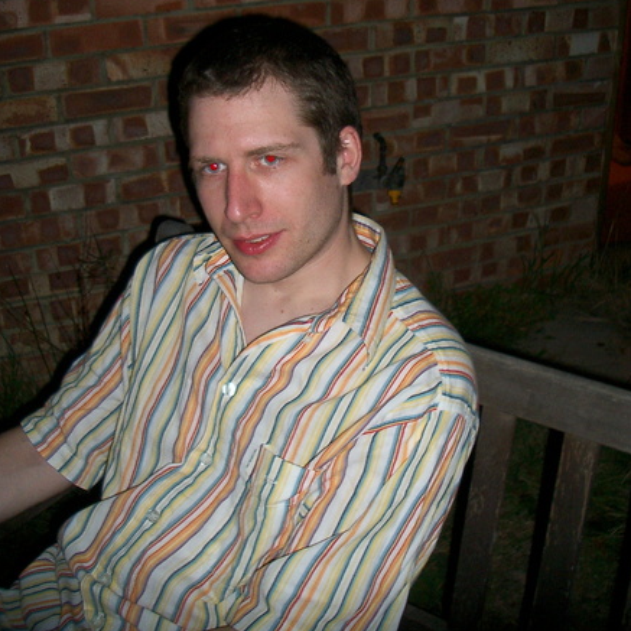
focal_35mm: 42
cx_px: 313
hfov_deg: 40.0
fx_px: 866
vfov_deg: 39.6
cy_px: 211
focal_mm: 5.8
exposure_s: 1/40
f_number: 2.6
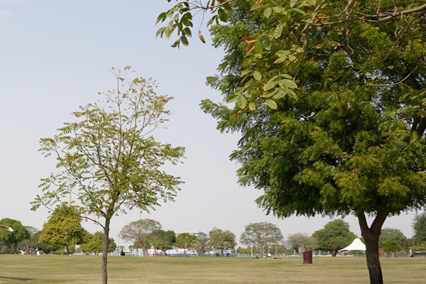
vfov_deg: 21.0
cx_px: -16
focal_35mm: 64
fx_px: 757
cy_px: 231
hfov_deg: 29.1
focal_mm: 24
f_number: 14
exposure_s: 1/100
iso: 100
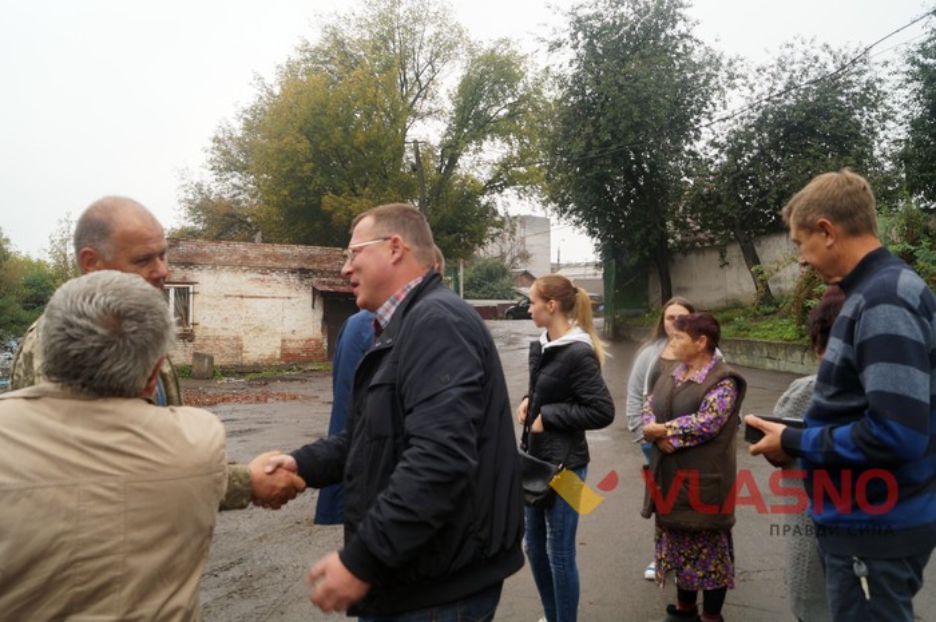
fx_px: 701
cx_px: 468
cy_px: 311
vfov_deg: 47.8
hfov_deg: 67.4
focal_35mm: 27
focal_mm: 18
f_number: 6.3
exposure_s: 1/60
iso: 200
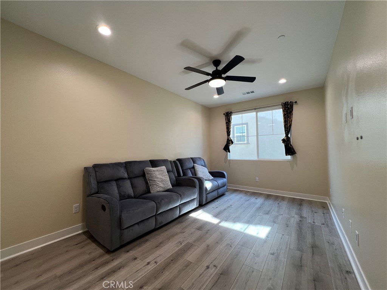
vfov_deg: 89.9
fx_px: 145
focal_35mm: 13
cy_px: 145
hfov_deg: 106.2
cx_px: 194
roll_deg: +0.2
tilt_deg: +2.2
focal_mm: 1.57
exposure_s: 1/120
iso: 80
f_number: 1.8
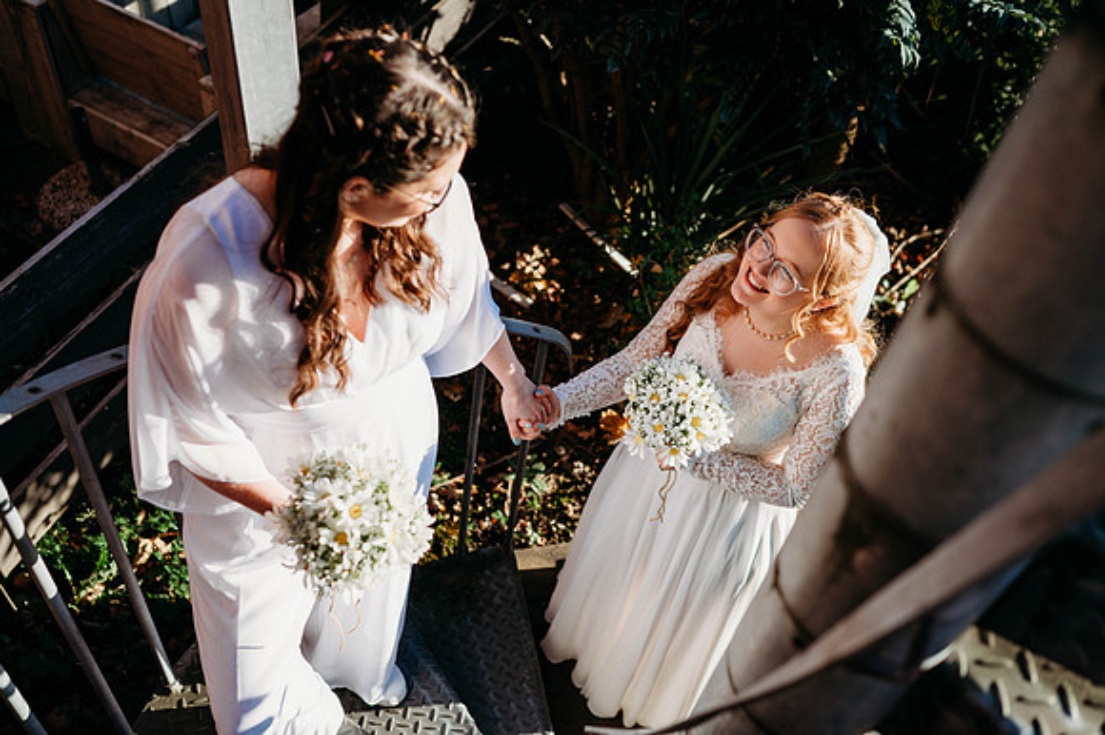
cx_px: 552
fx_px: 1074
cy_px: 368
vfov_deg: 37.8
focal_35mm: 35
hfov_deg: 54.5
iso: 100
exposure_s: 1/3200
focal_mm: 35
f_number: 2.5
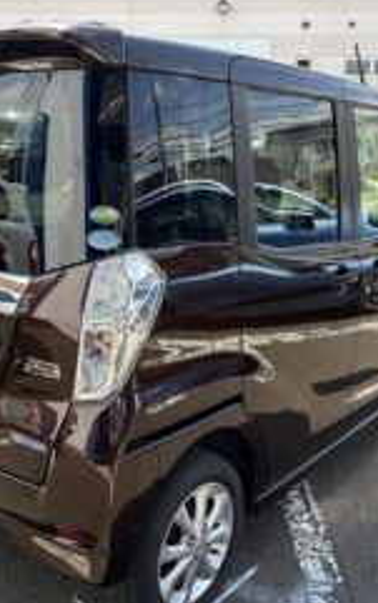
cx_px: 155
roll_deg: +0.7
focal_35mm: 40
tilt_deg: -16.6
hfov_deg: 32.0
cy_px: 312
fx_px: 658
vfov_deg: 49.2
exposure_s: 1/973
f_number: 1.6
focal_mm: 5.96
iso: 64
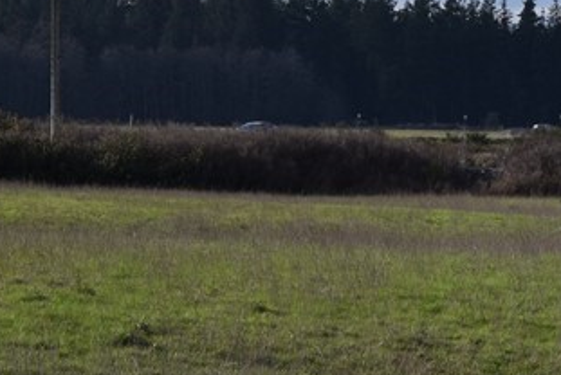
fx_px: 4488
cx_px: 608
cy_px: 191
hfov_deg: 7.1
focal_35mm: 288
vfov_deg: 4.8
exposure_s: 1/400
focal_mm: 55
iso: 200
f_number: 10
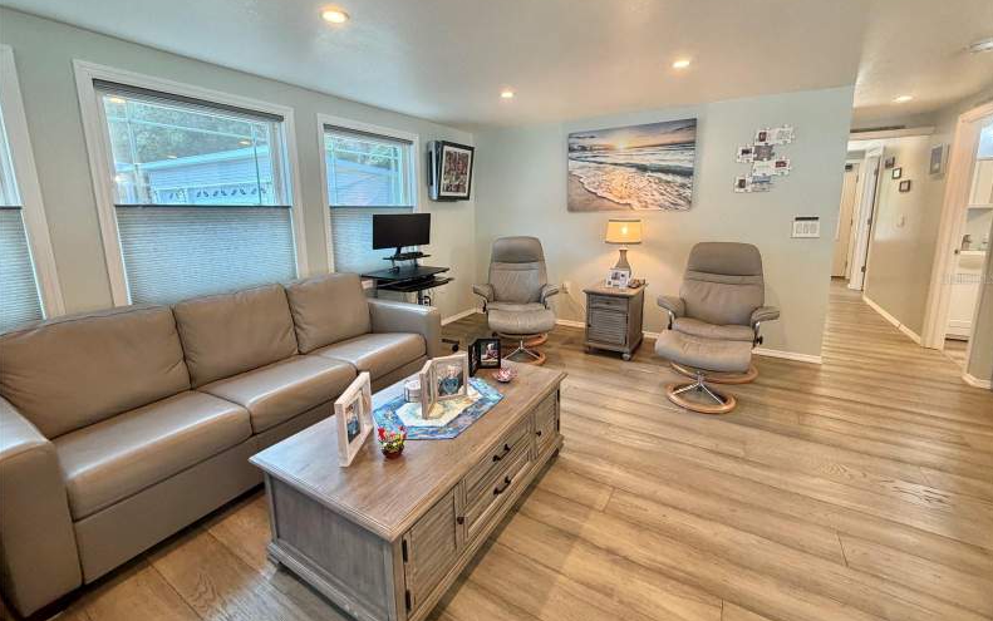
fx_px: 406
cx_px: 498
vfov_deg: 74.6
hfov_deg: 101.4
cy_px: 279
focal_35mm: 15
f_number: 2.2
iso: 200
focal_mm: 2.22
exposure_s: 1/60
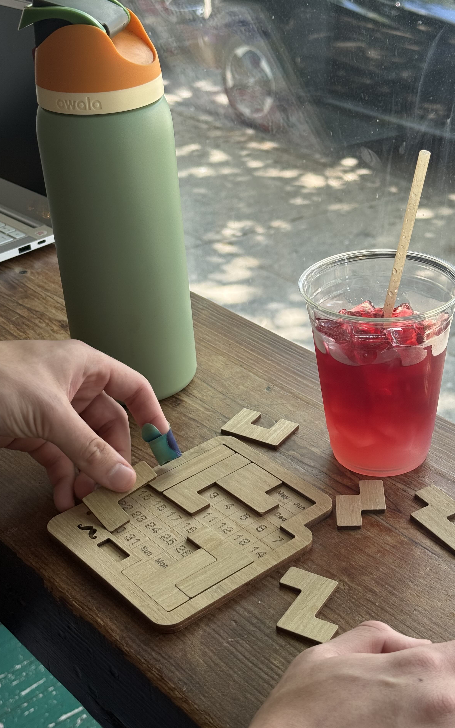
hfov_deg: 23.9
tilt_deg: -28.2
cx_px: 282
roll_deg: +0.5
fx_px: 1072
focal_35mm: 54
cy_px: 364
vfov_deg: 37.5
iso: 80
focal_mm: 6.76
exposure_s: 1/255
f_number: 1.78
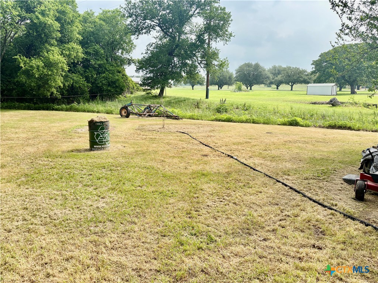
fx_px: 284
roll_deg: -0.5
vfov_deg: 53.1
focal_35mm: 26
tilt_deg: -10.9
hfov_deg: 67.3
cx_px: 189
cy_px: 142
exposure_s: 1/2208
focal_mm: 5.96
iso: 50
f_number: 1.6
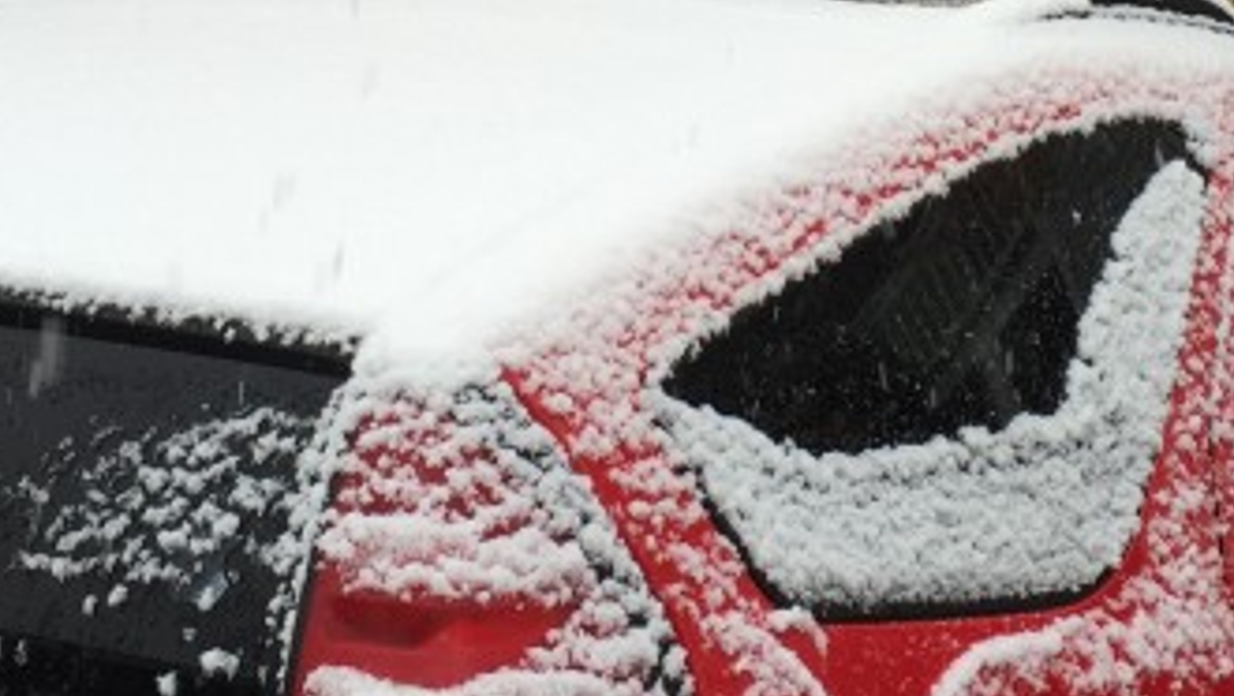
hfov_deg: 21.7
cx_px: 782
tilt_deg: +9.9
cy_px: -247
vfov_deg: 12.0
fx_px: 3208
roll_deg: -4.2
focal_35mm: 98
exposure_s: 1/134
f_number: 2.2
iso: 32
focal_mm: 4.15
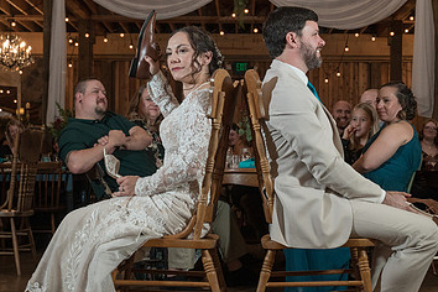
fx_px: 791
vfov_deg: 20.9
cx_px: 245
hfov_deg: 30.9
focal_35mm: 65
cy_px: 143
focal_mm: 38
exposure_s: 1/200
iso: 2000
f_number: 5.6
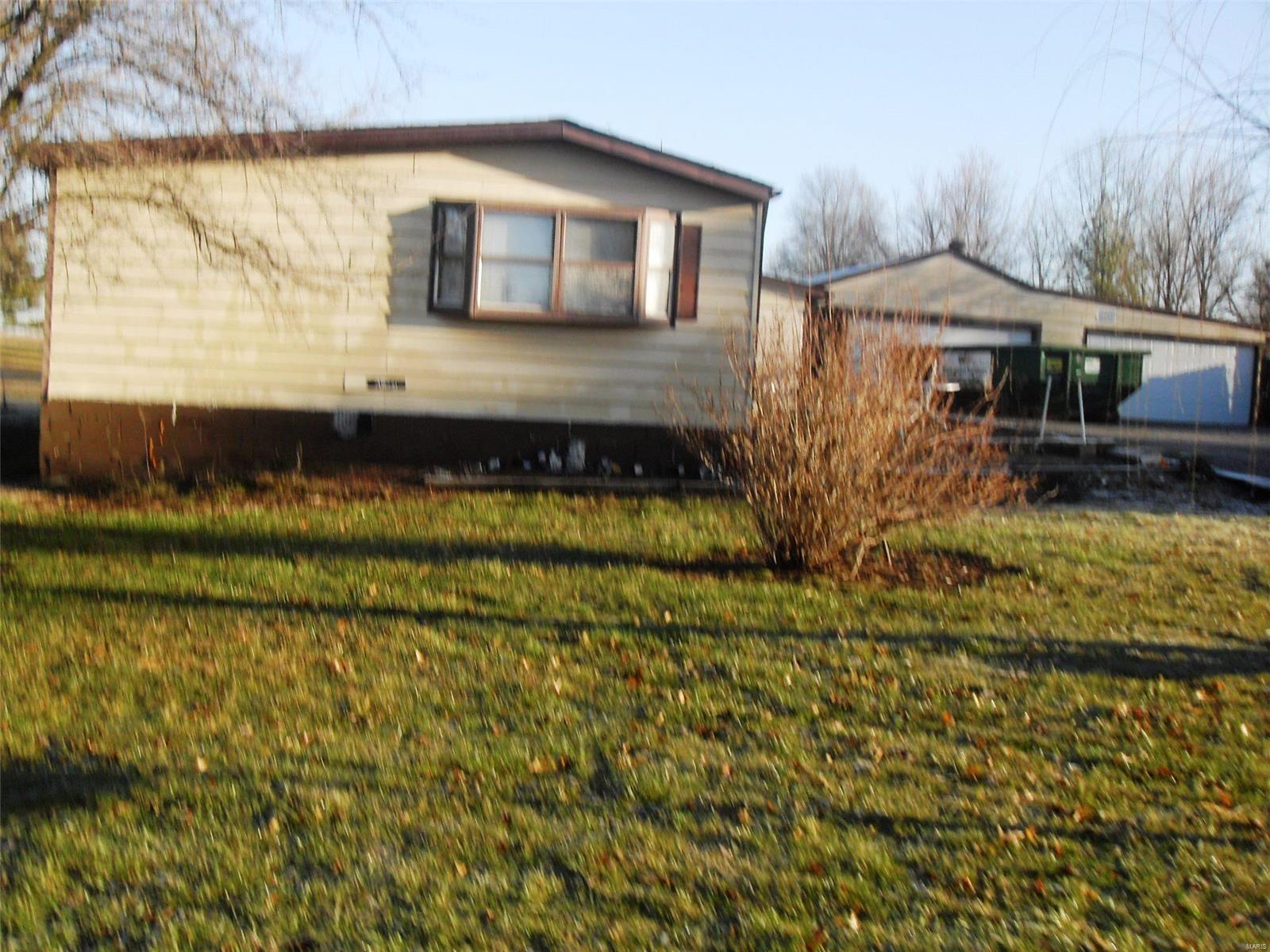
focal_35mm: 37
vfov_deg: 38.7
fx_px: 1357
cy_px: 476
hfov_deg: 50.1
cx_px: 635
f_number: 8.9
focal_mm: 6.3
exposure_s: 1/45
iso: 80
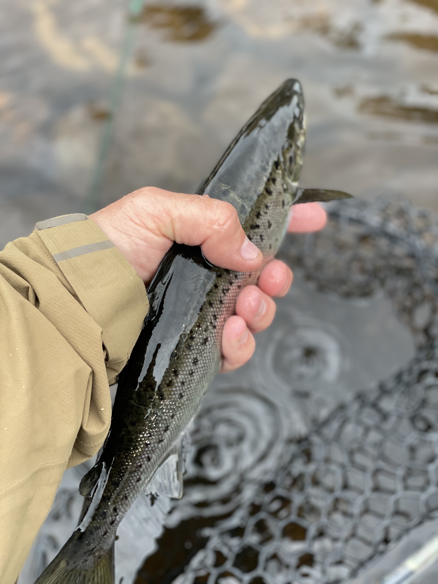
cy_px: 292
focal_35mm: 52
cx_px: 219
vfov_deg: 36.8
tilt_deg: -55.0
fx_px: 877
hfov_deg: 28.0
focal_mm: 6
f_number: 2
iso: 64
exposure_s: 1/122
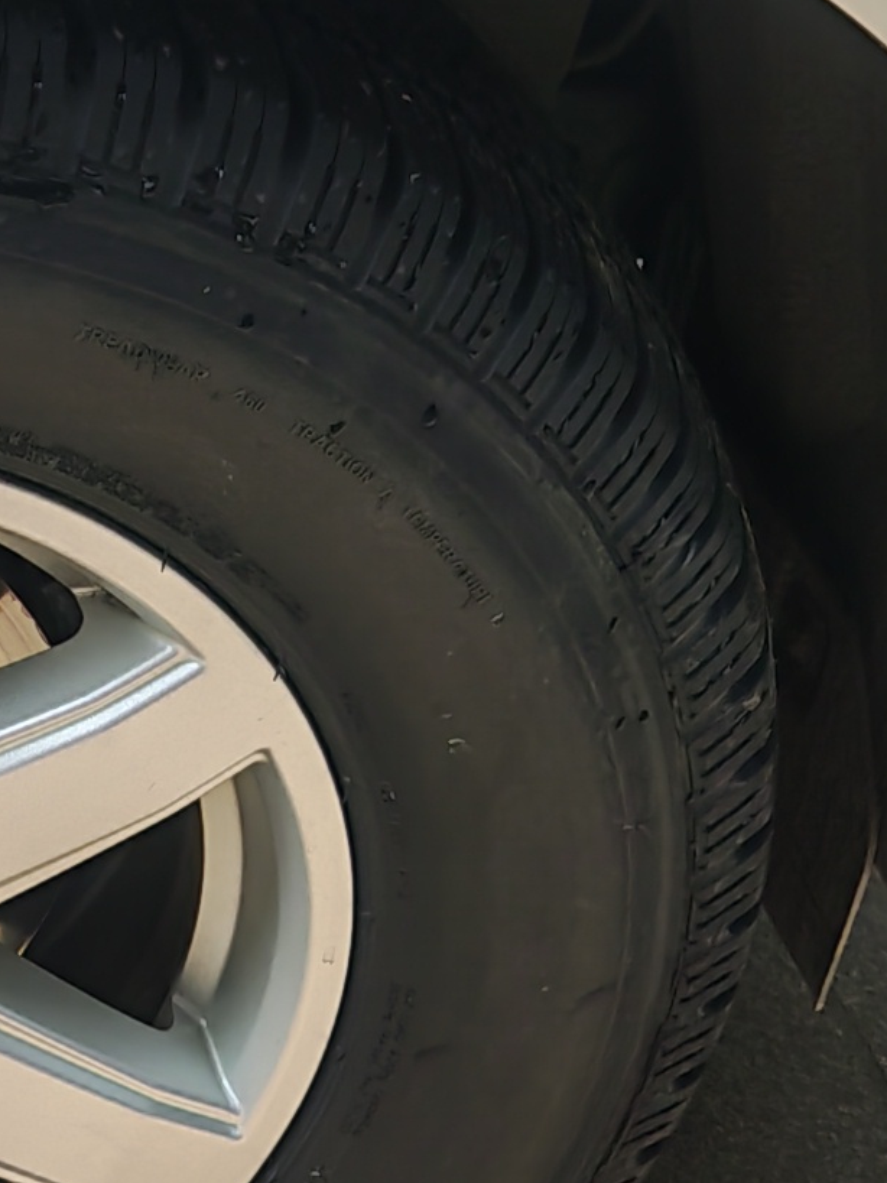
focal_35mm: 120
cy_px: 901
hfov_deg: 12.0
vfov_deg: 16.3
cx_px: -286
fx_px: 4101
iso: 50
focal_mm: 6.67
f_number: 1.9
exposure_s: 1/470
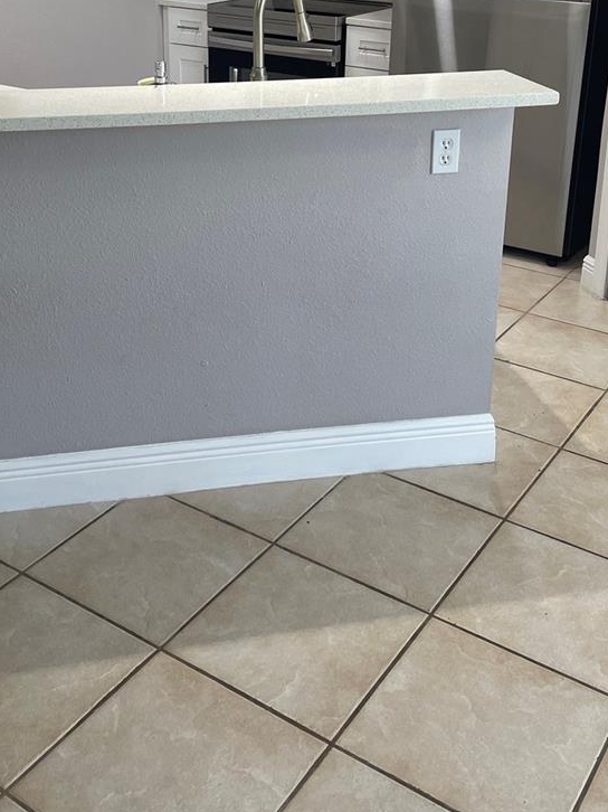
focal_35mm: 43
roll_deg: +0.2
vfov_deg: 42.5
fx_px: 1008
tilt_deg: -17.2
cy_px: 199
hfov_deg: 33.5
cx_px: 273
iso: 100
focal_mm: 4.2
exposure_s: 1/120
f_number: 1.6
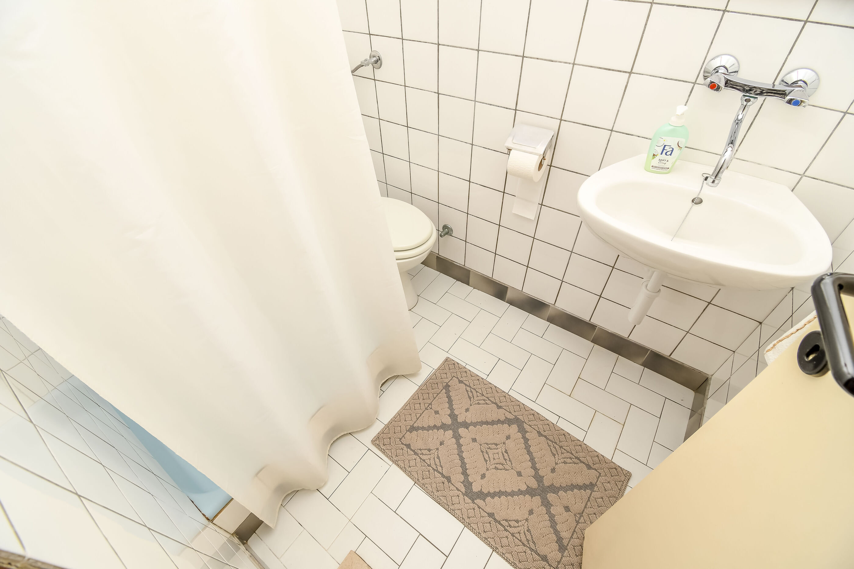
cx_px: 427
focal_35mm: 15
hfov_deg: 100.4
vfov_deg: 77.3
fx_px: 356
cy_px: 284
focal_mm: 10
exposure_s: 1/100
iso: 160
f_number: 7.1
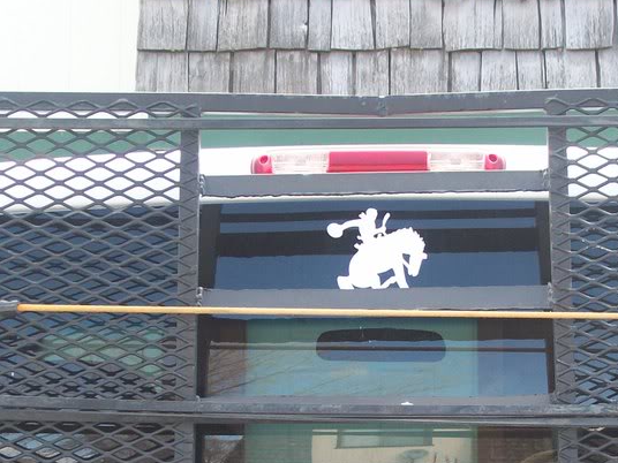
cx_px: 368
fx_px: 1910
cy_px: 375
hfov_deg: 18.4
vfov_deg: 13.8
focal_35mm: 107
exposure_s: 1/113
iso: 80
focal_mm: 9.4
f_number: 3.4
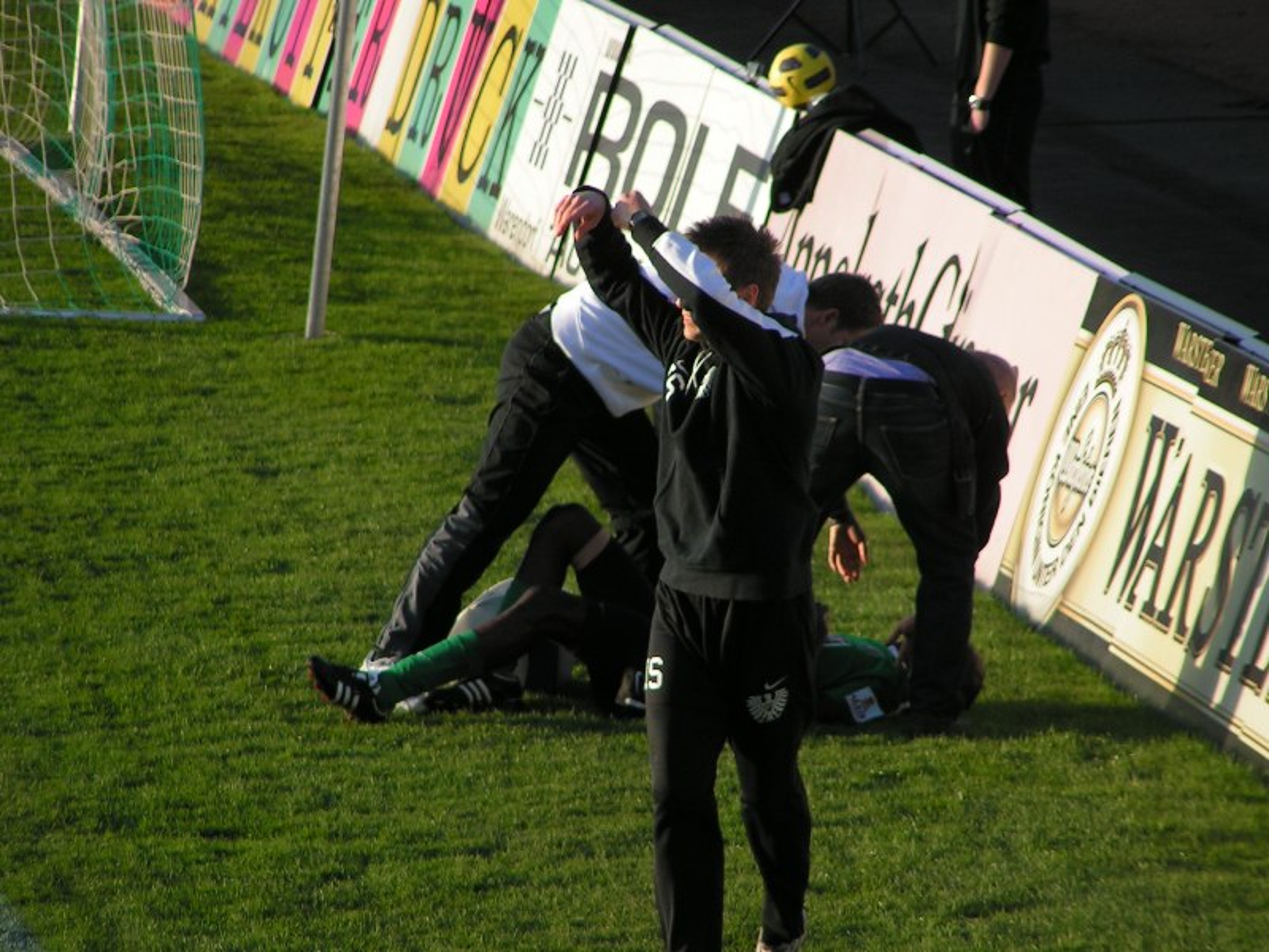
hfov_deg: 5.2
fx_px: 13931
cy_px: 476
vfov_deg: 3.9
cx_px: 634
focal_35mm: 380
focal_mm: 58
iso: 50
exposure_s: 1/400
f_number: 3.5
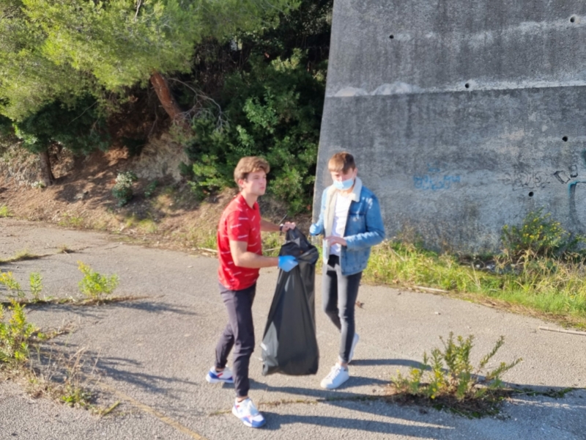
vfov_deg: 56.8
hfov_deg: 71.6
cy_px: 220
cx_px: 293
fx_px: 406
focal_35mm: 24
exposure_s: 1/258
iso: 50
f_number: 1.8
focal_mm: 6.7
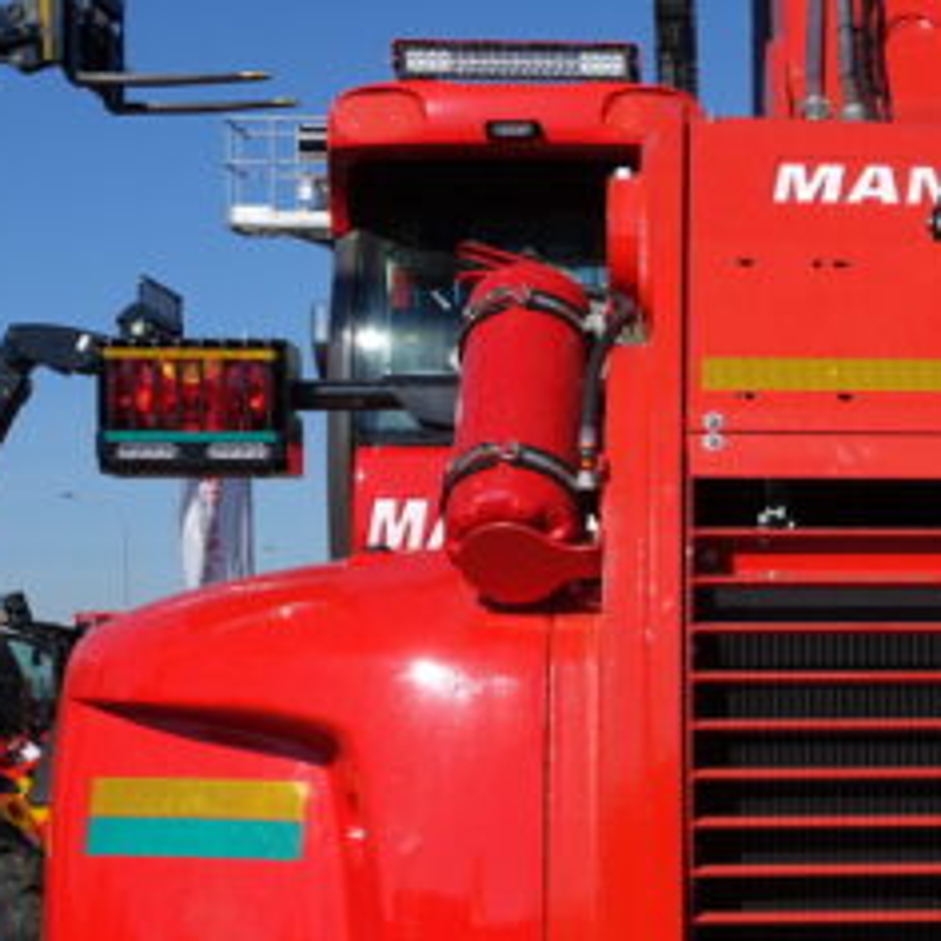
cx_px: 885
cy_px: 730
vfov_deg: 24.7
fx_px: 2122
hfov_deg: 24.1
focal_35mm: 69
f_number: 4.5
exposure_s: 1/1000
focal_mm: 11.77
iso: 100
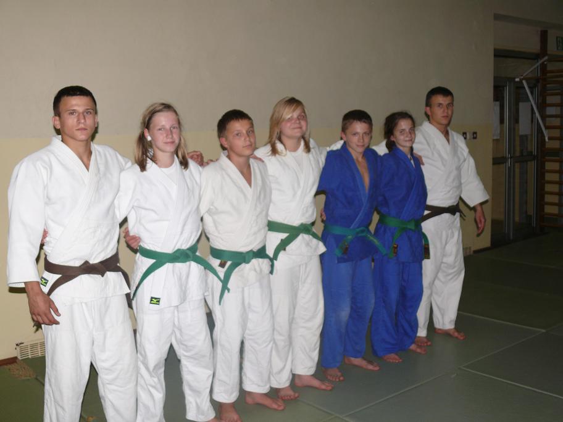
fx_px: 667
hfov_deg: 45.8
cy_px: 211
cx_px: 282
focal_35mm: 41
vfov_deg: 35.1
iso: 100
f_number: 2.8
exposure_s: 1/30
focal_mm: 8.6
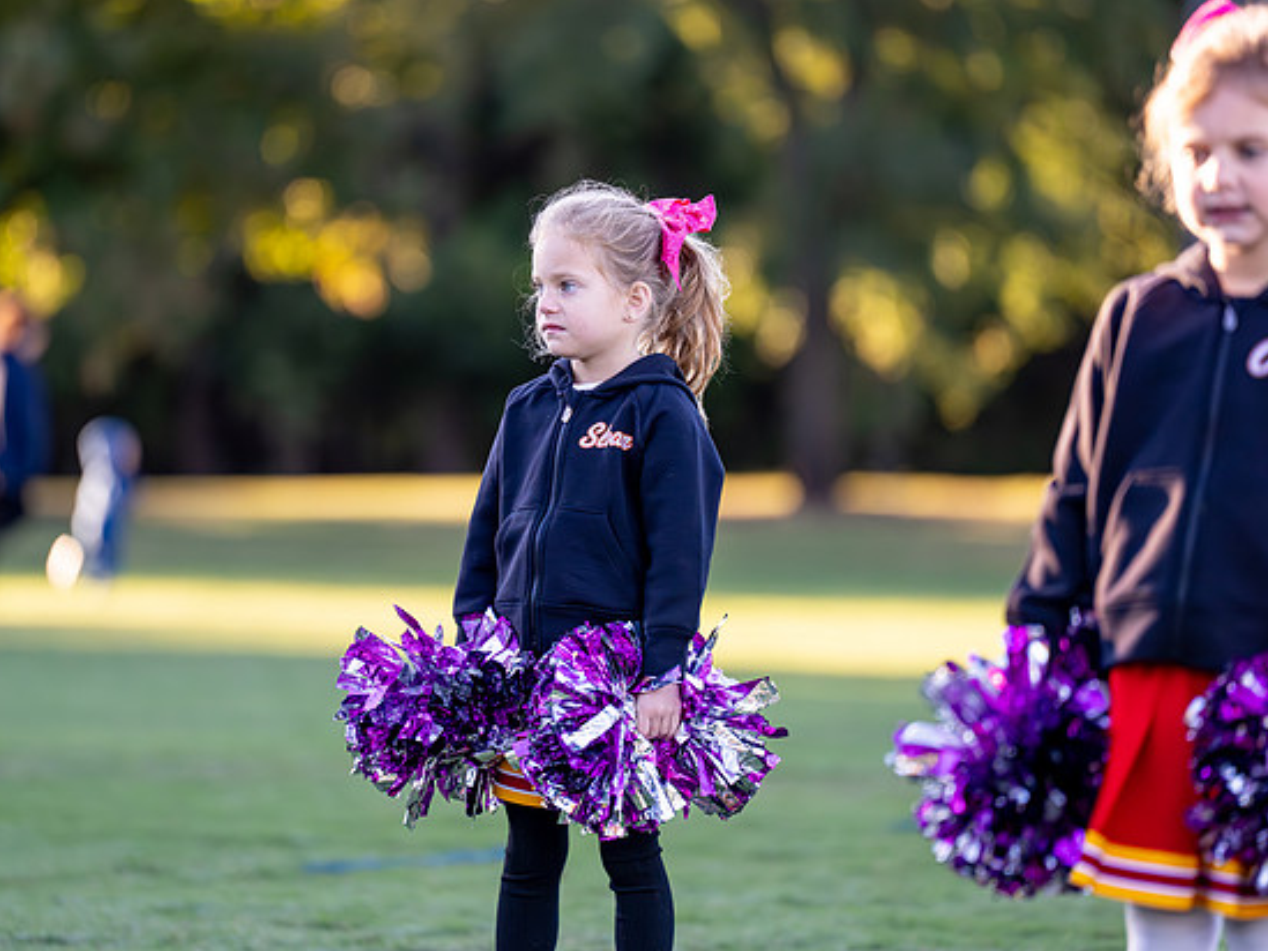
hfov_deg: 7.9
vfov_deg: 5.9
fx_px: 9160
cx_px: 581
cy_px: 422
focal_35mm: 250
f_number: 2.8
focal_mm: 200
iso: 1600
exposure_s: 1/2500
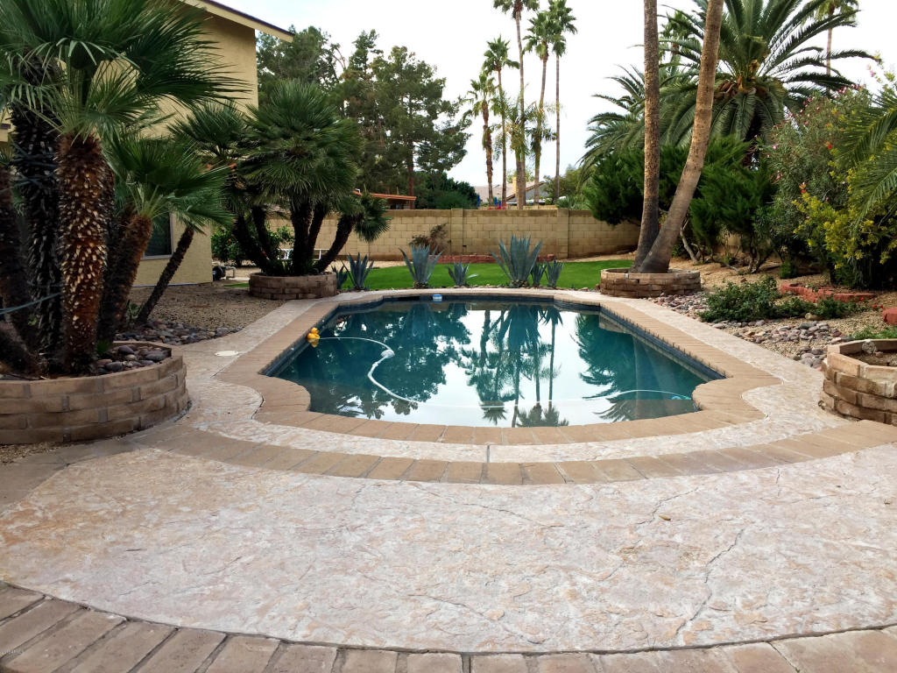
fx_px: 751
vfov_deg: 48.2
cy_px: 336
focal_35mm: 29
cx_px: 448
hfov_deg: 61.7
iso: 32
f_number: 2.2
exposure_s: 1/542
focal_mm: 4.15
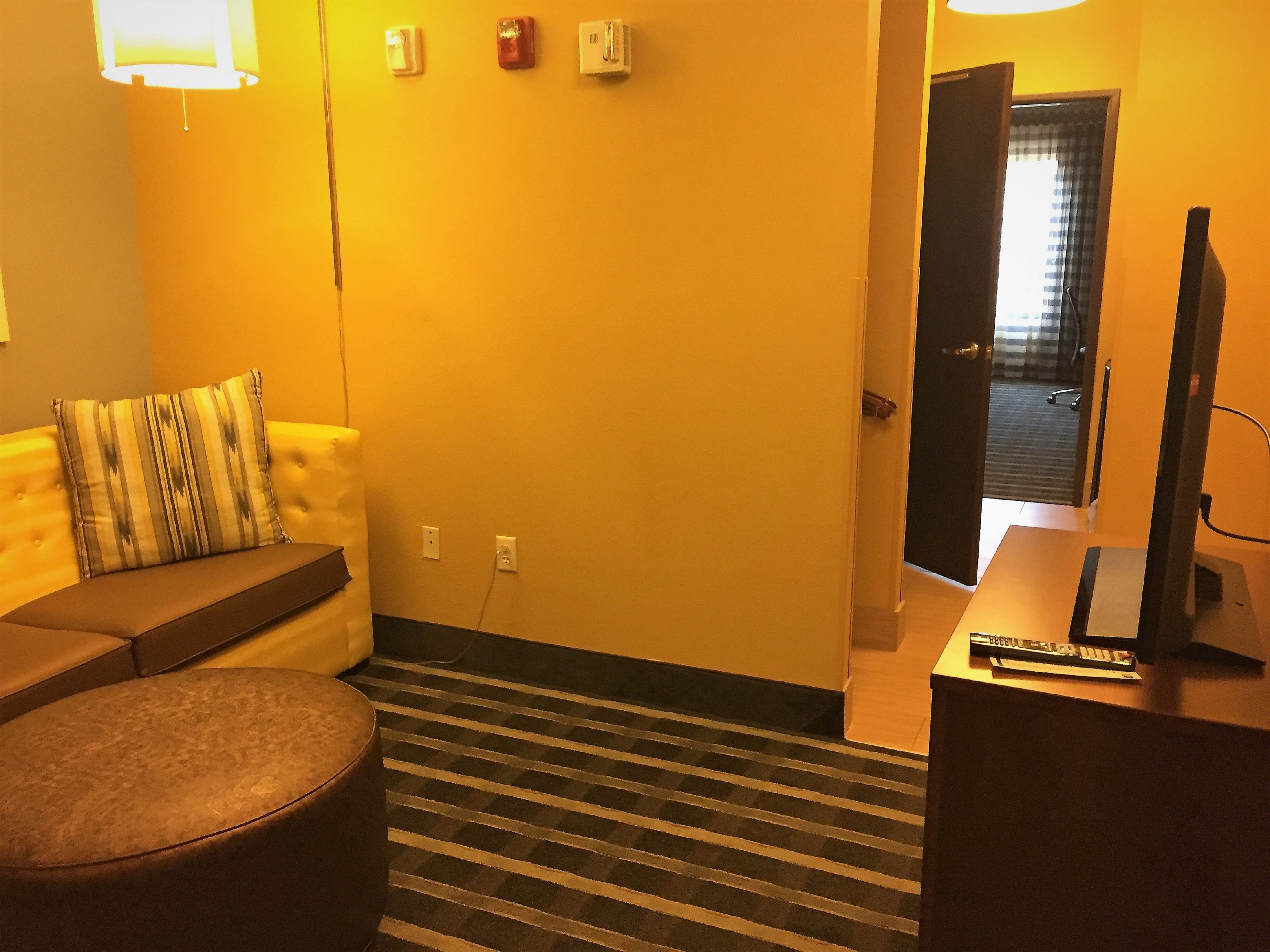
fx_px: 1064
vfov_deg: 48.2
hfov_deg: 61.7
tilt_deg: -12.3
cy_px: 476
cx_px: 635
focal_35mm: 29
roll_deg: -0.4
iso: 250
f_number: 2.2
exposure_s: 1/24
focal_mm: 4.15
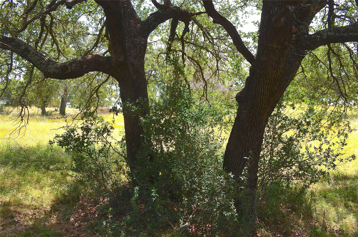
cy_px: 118
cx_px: 179
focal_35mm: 27
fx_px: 268
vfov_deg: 47.7
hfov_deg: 67.5
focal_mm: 18
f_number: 10
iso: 400
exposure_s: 1/200
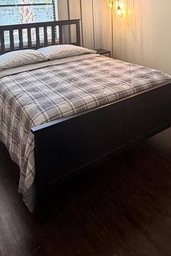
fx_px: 249
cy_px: 17
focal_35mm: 35
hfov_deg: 37.6
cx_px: 108
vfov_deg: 47.8
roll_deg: +2.1
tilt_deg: -4.6
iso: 200
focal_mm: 2.22
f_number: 2.2
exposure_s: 1/60
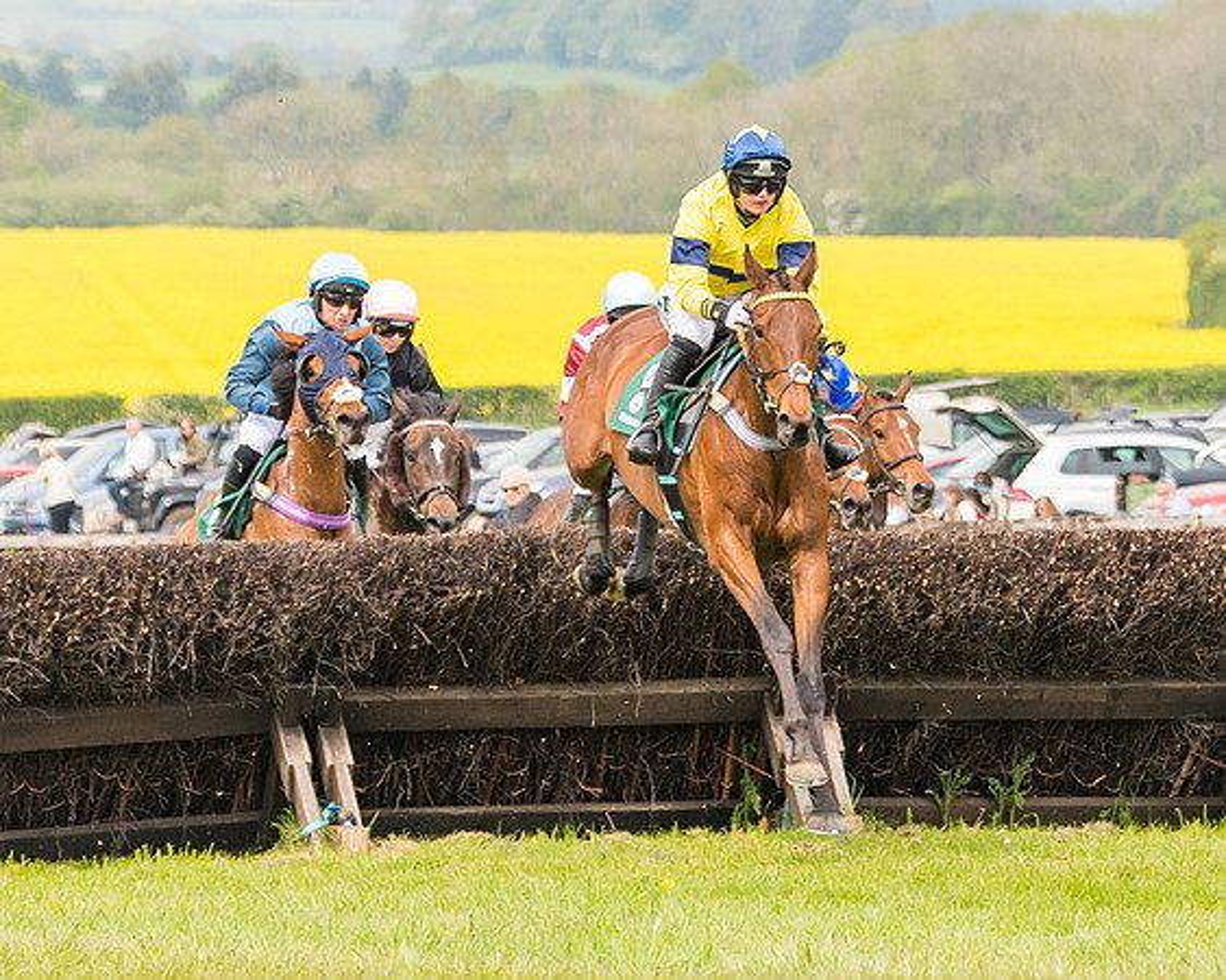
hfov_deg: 5.6
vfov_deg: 4.4
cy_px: 399
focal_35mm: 349
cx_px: 751
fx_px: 12643
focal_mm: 110
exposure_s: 1/2000
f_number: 4
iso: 400
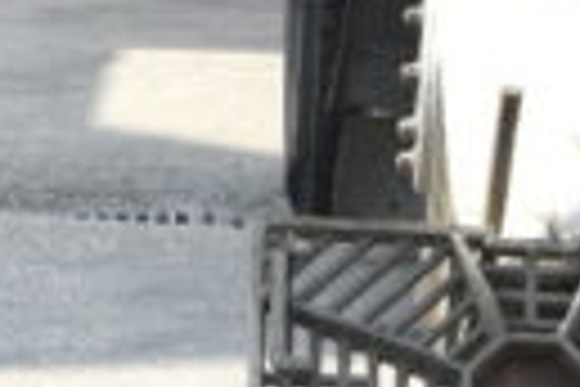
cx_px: 805
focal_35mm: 621
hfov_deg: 3.3
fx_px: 10004
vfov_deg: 2.2
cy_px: -32
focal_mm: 78
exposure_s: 1/100
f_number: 8
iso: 100
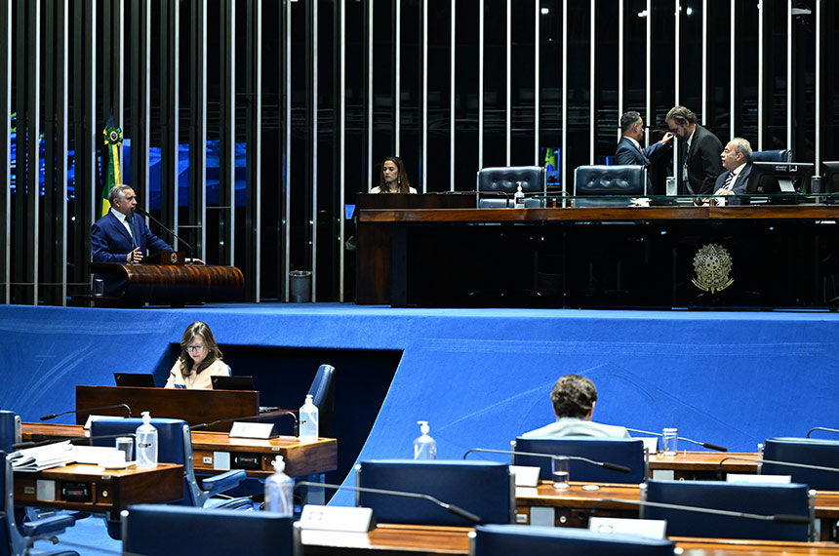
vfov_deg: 15.8
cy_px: 278
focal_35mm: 86
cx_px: 420
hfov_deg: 23.7
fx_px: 2001
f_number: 4
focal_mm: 86
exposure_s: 1/160
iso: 5000
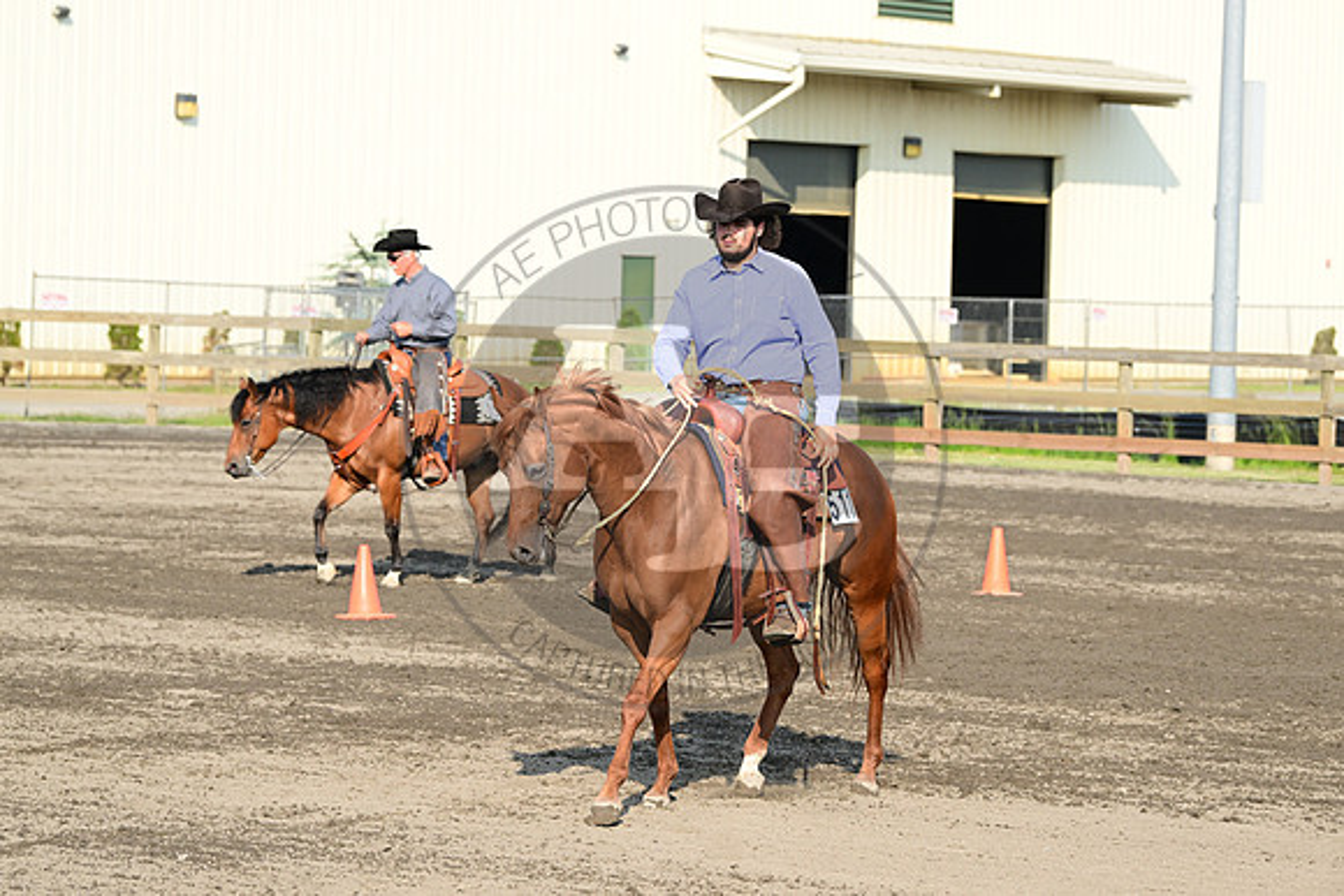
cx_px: 672
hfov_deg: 13.7
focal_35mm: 150
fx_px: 5601
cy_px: 448
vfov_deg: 9.2
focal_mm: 150
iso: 1000
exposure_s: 1/2000
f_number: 6.3
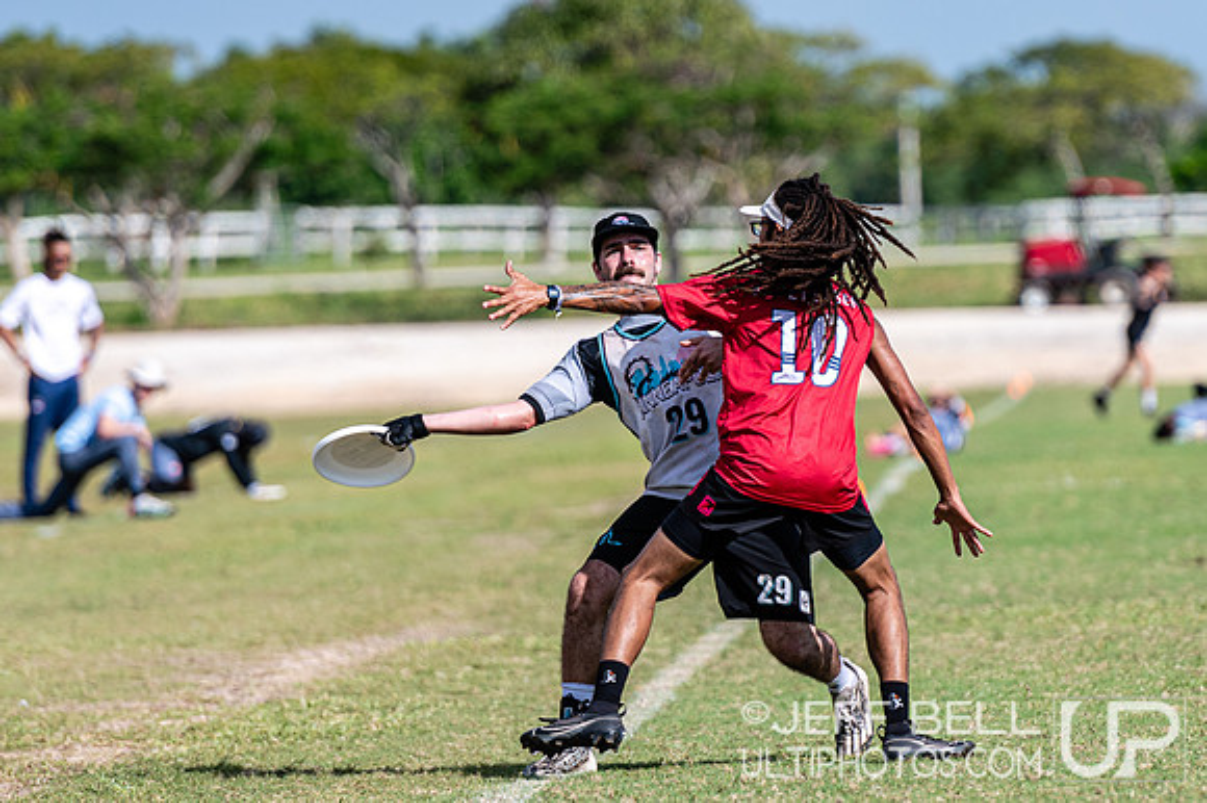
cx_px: 774
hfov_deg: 5.1
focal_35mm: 406
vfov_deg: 3.4
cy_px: 360
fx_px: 13599
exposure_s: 1/1600
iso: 72
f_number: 3.2
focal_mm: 200
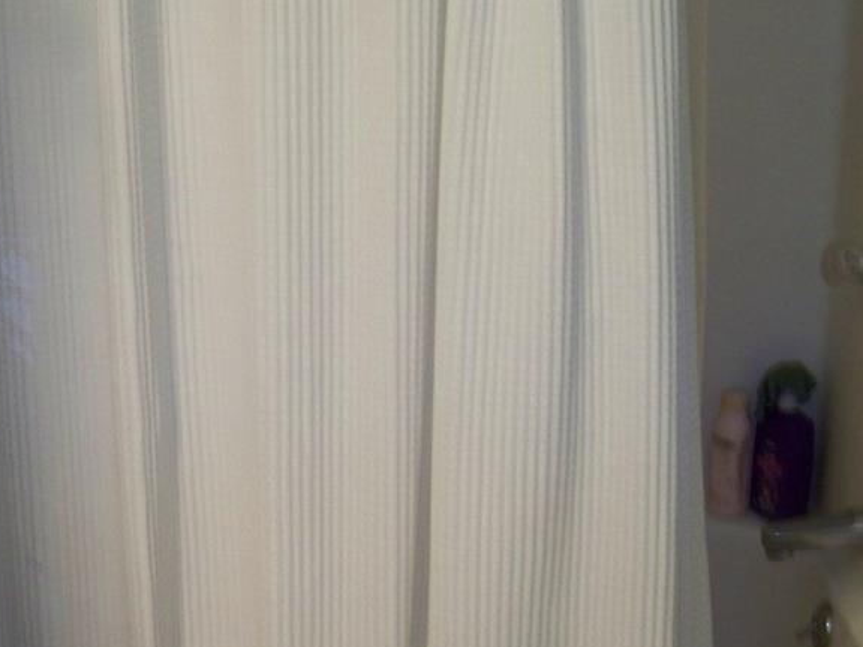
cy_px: 406
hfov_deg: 29.8
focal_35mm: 64
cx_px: 217
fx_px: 1596
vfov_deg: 22.9
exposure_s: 1/30
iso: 200
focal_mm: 5.85
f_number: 2.8
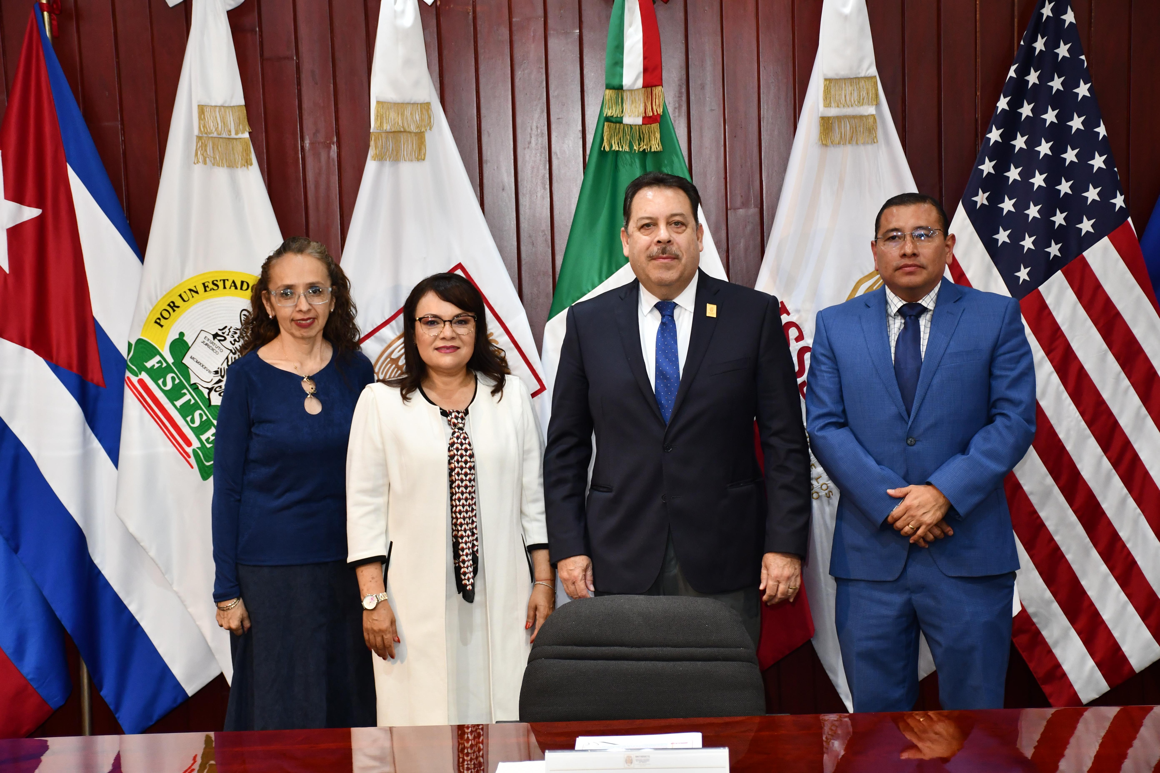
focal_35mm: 75
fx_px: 2416
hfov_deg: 27.0
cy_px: 386
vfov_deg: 18.2
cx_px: 580
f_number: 4.8
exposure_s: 1/60
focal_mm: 50
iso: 1000
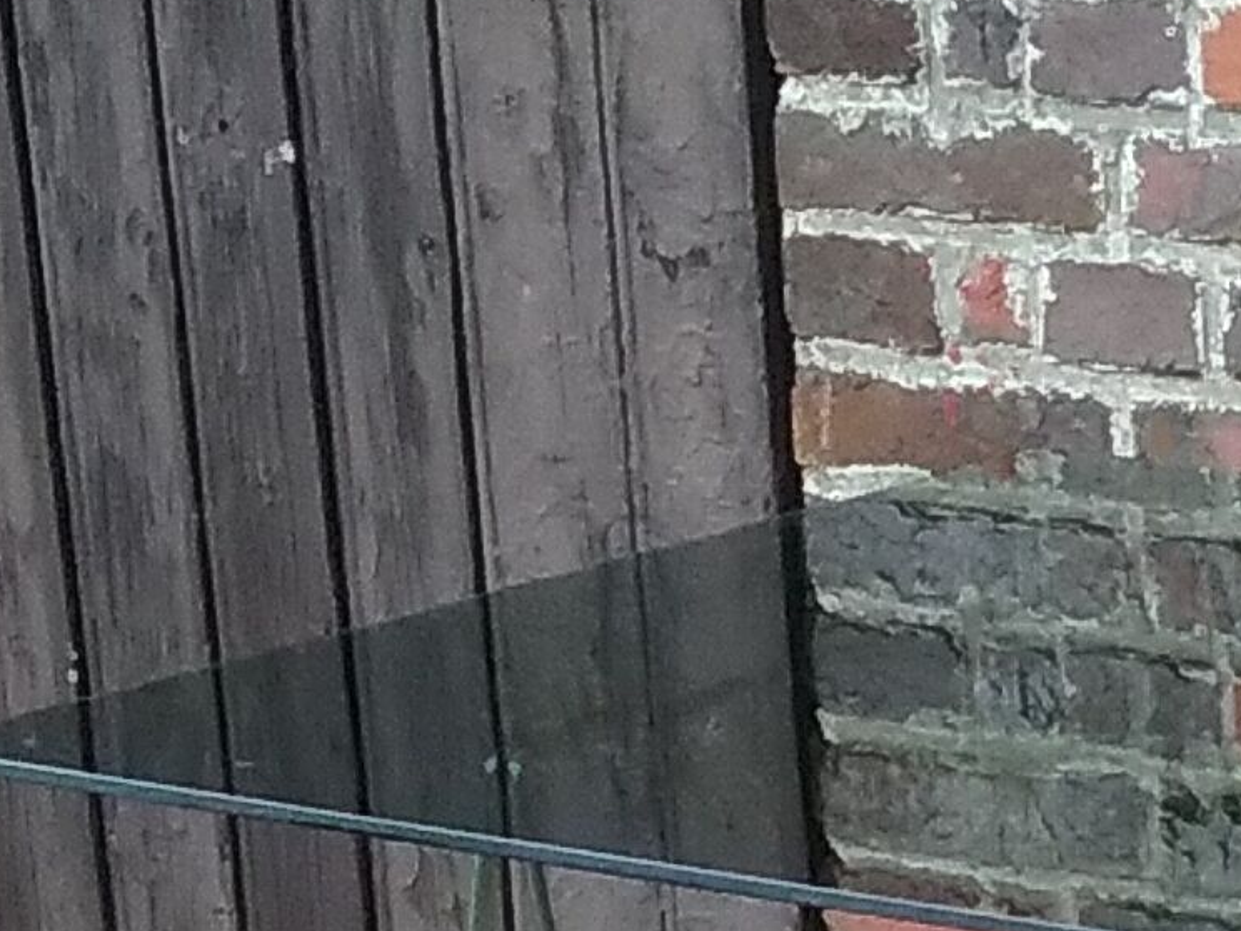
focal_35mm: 108
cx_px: 1902
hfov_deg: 16.5
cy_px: 1490
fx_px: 3872
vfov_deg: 12.8
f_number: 2.2
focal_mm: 3.3
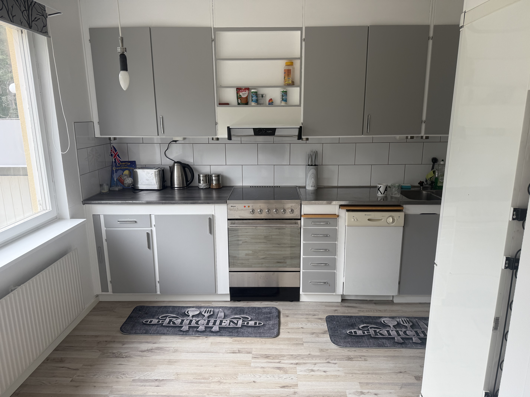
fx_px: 367
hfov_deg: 71.6
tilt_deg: -12.8
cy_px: 198
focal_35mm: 24
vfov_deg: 56.8
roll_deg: +0.4
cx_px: 265
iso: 80
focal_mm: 6.76
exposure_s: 1/332
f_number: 1.78
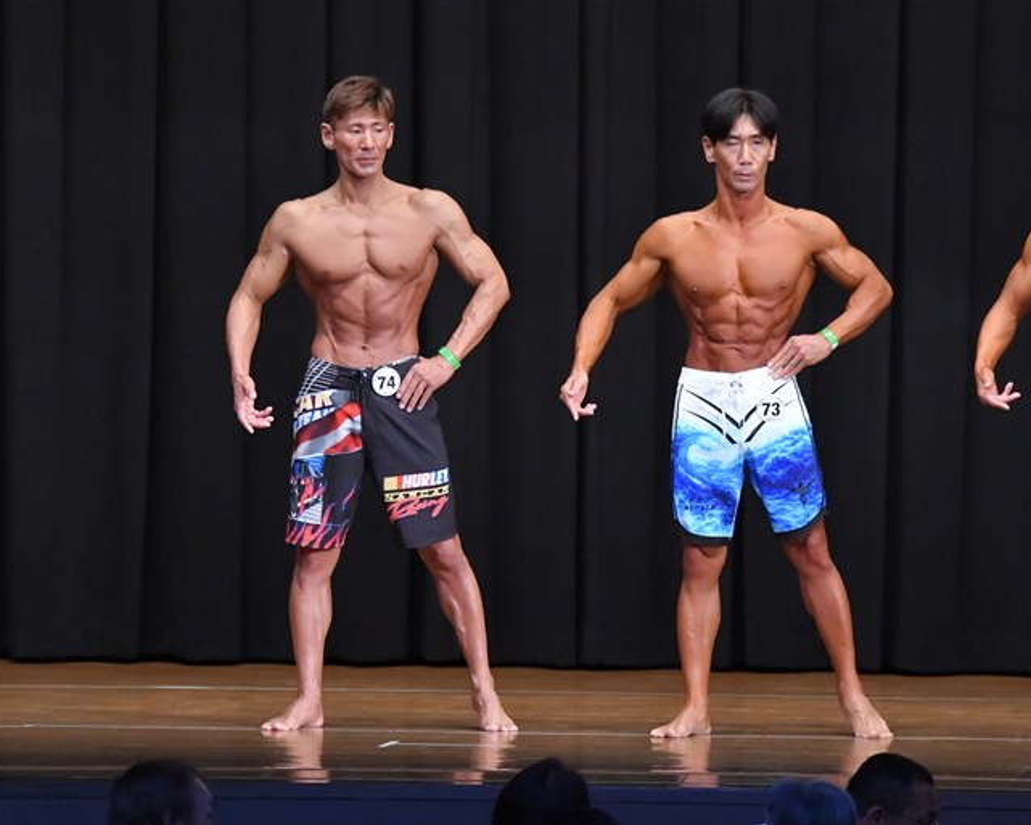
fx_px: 6989
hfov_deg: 8.4
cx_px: 599
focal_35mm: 229
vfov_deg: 6.8
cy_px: 412
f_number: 5.6
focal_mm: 135
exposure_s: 1/400
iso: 8000
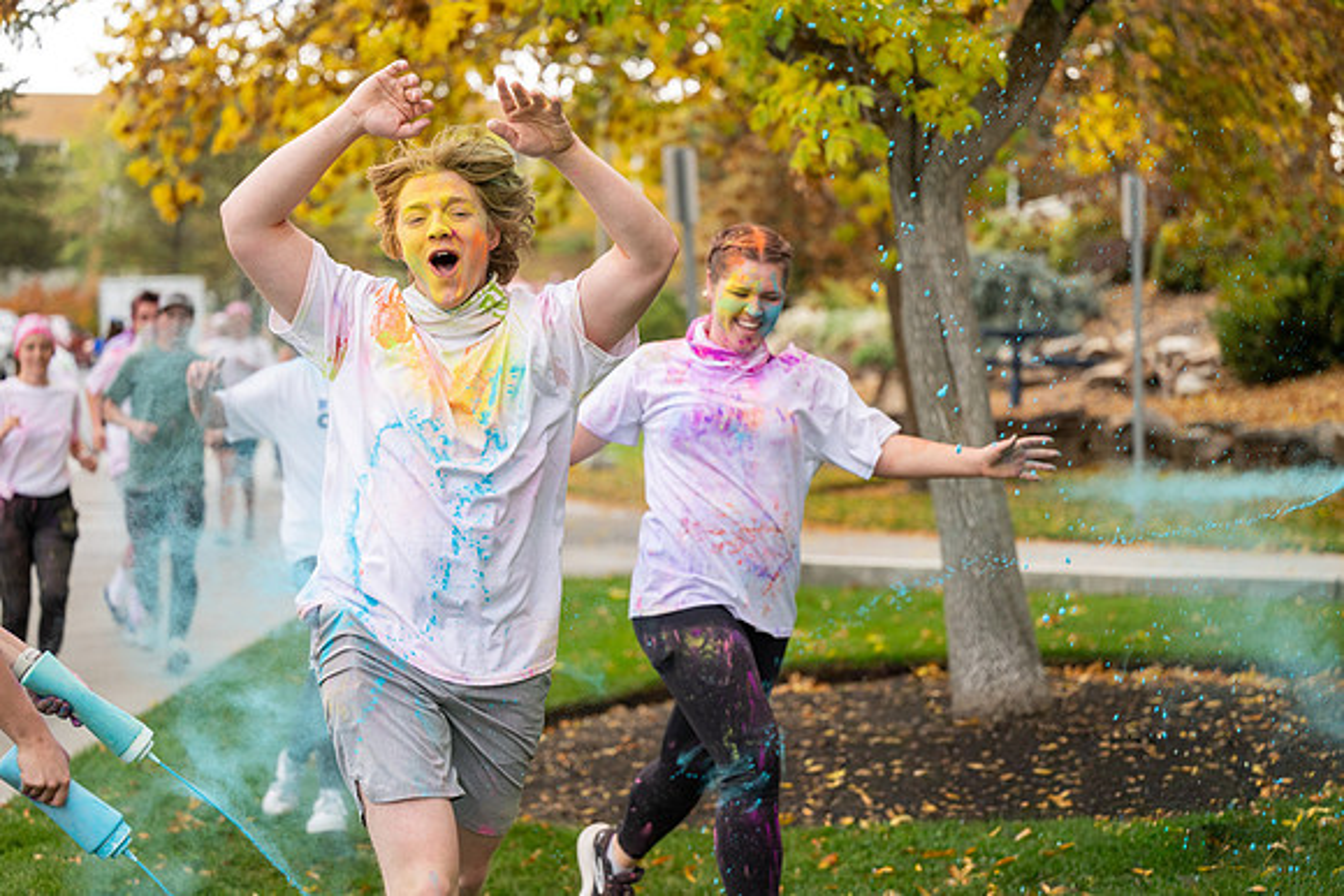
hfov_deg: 28.8
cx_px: 672
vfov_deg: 19.5
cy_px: 448
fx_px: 2614
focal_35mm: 70
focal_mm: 70
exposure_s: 1/640
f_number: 2.8
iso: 320
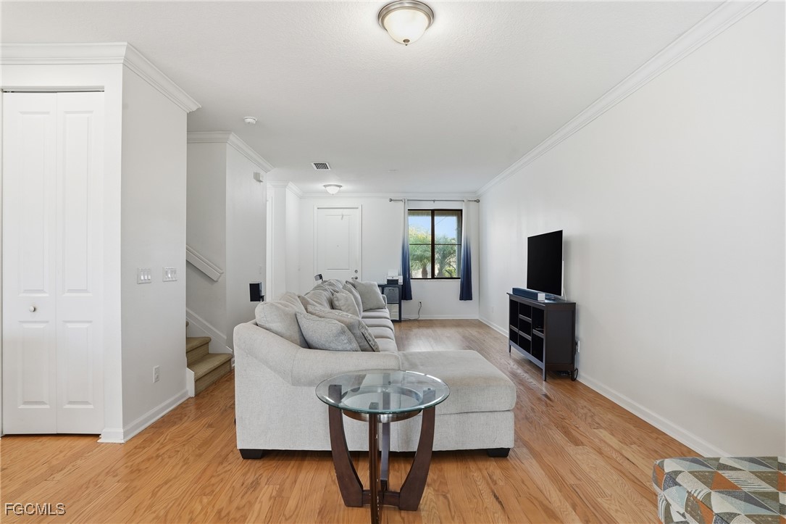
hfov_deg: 90.0
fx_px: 393
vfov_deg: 67.4
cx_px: 393
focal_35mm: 18
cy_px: 262
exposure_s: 1/15
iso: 200
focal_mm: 18
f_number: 9
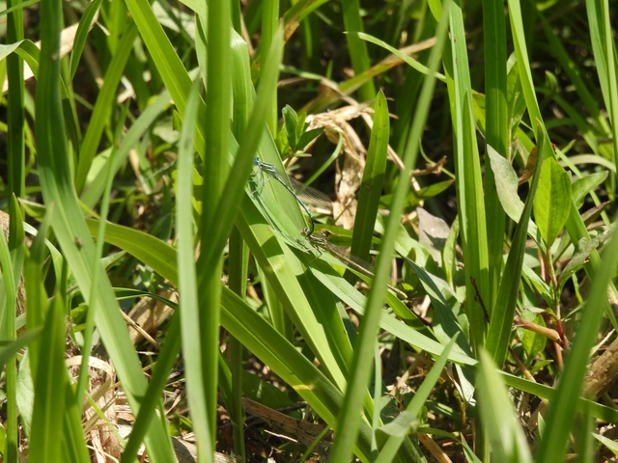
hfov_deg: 2.5
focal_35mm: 800
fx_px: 14282
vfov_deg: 1.9
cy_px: 232
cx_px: 309
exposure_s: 1/320
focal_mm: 143
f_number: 6.3
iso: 100
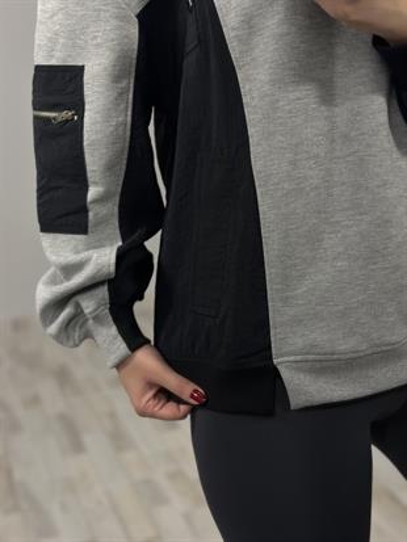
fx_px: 752
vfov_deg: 39.6
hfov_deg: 30.3
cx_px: 204
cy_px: 271
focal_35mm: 48
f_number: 1.78
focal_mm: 6.86
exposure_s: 1/100
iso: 125
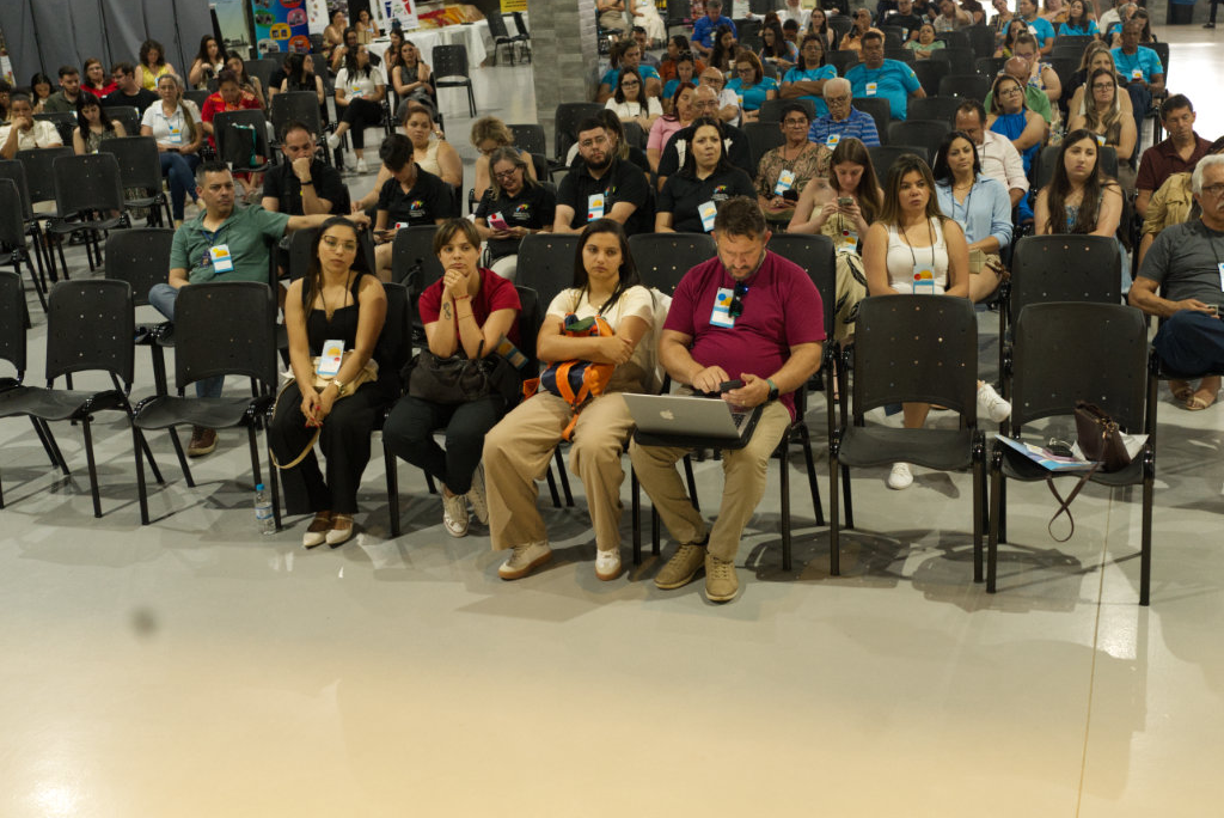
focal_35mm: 41
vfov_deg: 32.7
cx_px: 708
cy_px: 388
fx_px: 1395
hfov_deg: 47.2
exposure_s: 1/80
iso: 5000
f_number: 3.5
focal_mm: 35
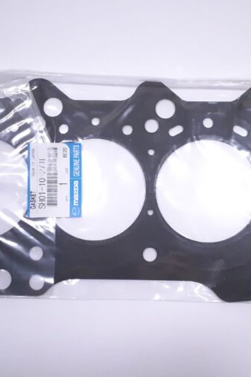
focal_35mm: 43
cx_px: 143
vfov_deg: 45.4
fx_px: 450
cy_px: 201
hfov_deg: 31.1
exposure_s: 1/443
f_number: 1.9
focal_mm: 3.6
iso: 800
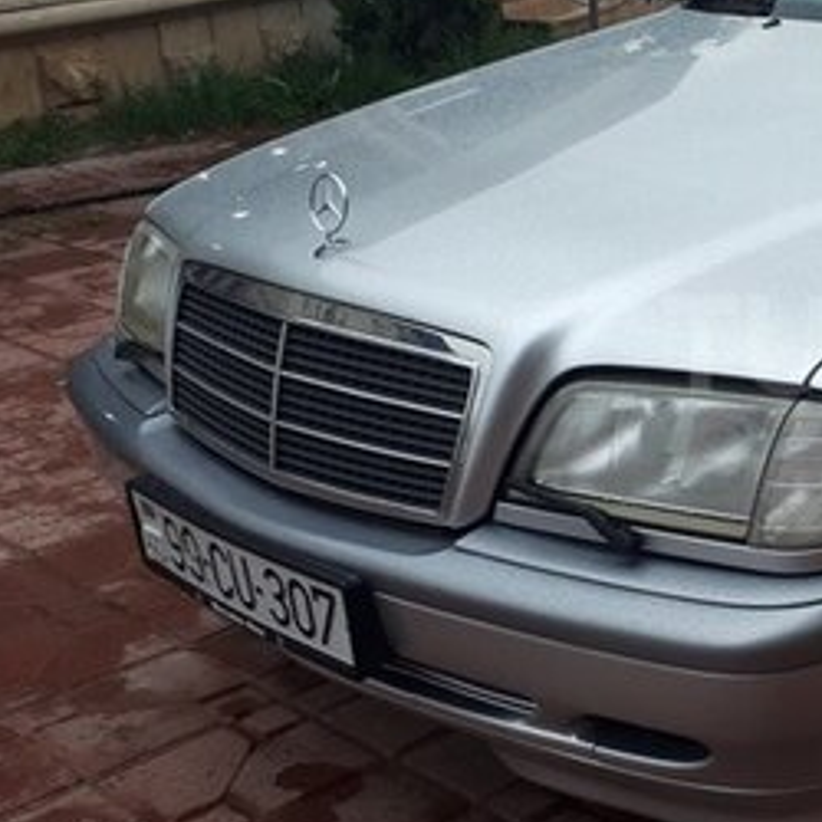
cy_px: 344
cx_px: 1000
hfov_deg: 24.6
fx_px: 1693
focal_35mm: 63
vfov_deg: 27.3
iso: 64
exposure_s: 1/33
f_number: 1.9
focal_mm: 3.6
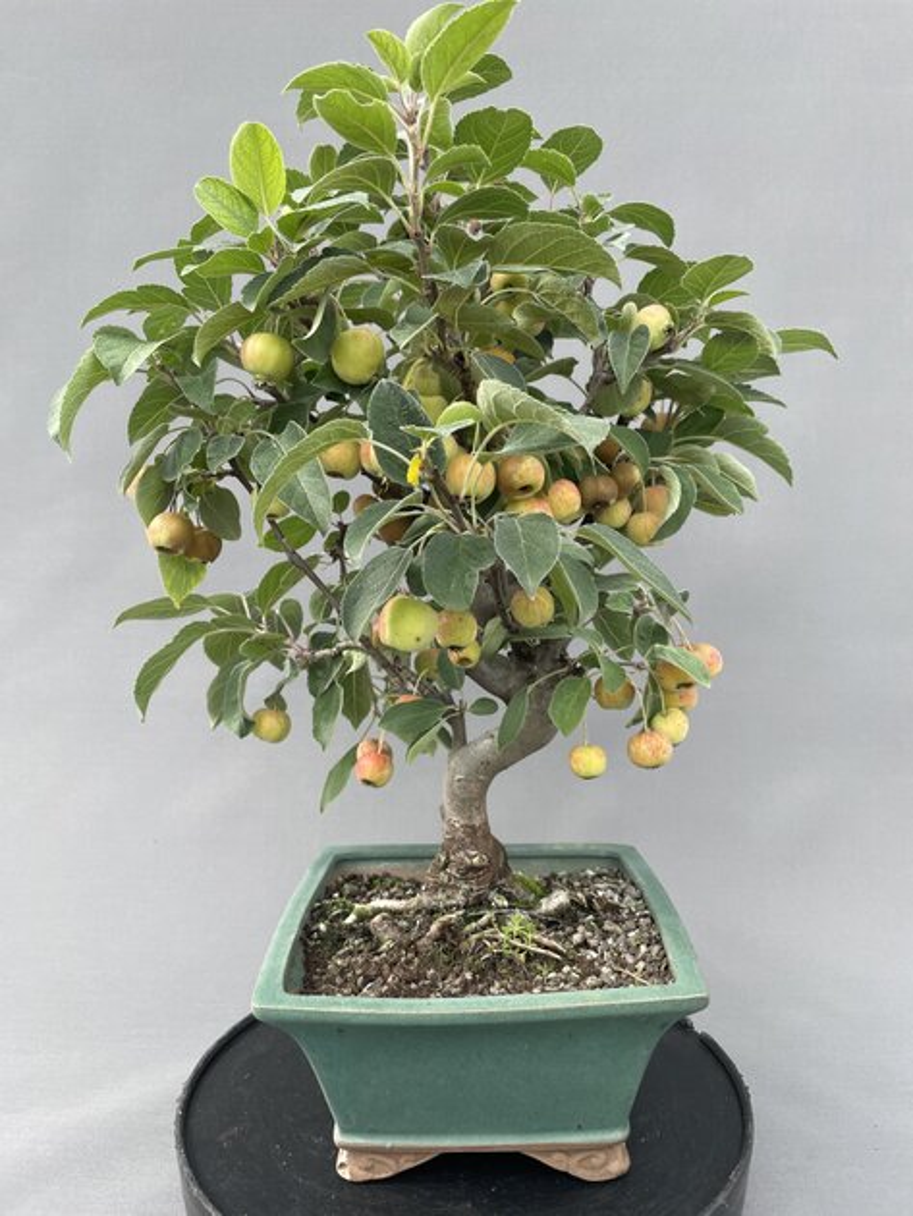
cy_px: 608
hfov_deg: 53.1
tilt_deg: -5.7
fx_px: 914
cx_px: 456
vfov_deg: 67.3
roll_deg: -1.2
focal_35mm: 26
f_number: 1.6
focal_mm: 4.2
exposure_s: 1/399
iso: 32
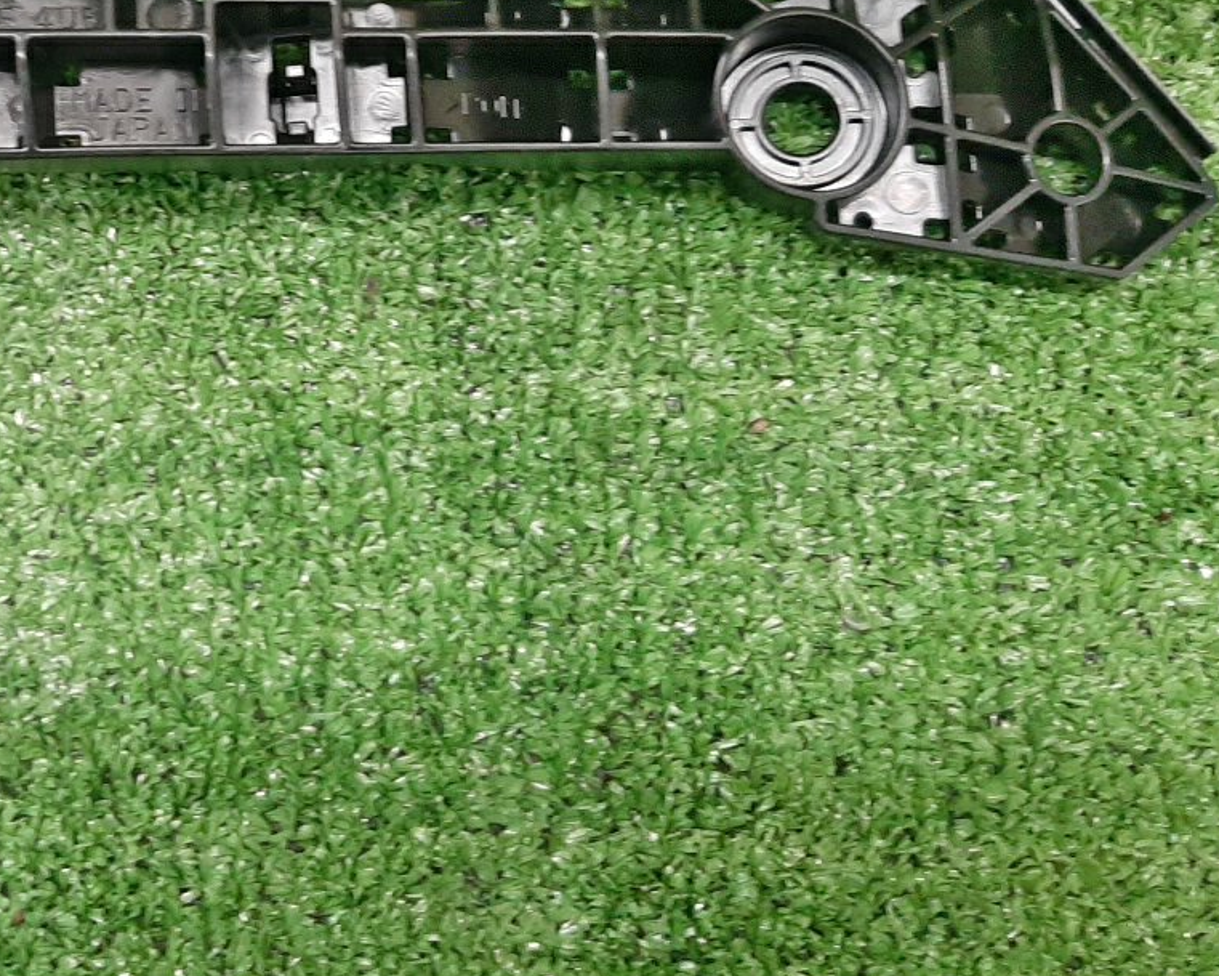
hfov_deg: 36.5
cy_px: 220
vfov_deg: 30.8
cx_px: 136
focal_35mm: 48
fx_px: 1732
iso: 336
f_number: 1.7
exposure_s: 1/25
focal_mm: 3.93
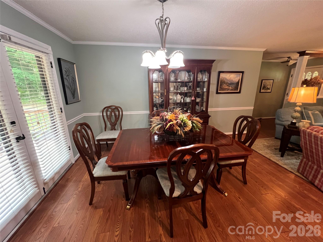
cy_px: 121
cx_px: 162
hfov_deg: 106.2
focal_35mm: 13
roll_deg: +0.4
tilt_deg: -16.4
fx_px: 121
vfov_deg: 89.9
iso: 500
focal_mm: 1.57
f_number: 1.8
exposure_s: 1/60
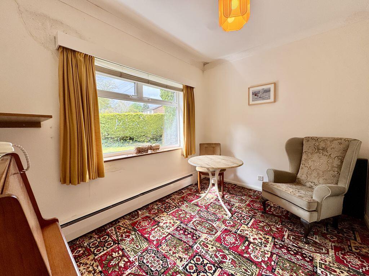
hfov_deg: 102.1
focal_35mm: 14
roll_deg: +1.1
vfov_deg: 85.7
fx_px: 149
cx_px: 184
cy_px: 138
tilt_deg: -3.9
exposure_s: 1/119
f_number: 2.2
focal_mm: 2.22
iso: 40
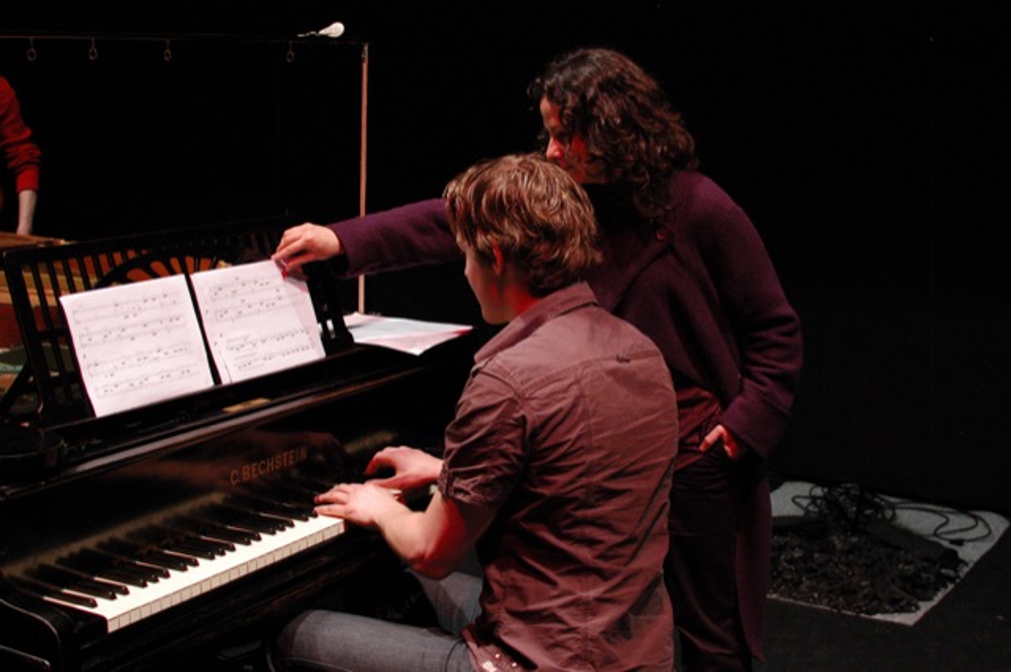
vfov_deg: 25.7
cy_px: 336
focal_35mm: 52
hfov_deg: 37.9
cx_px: 506
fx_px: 1472
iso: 1600
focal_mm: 35
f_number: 4.5
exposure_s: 1/80
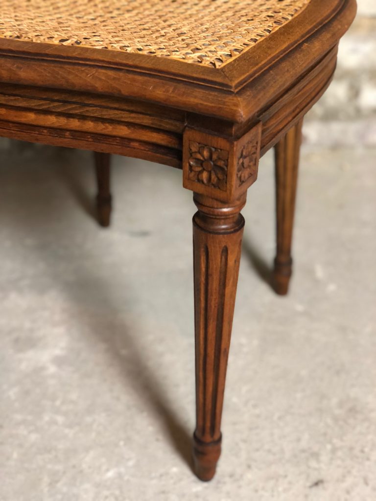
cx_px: 188
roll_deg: +0.0
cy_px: 250
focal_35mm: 52
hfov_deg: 28.0
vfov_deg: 36.8
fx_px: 753
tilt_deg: -35.1
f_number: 2.4
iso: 160
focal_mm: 6
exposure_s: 1/11
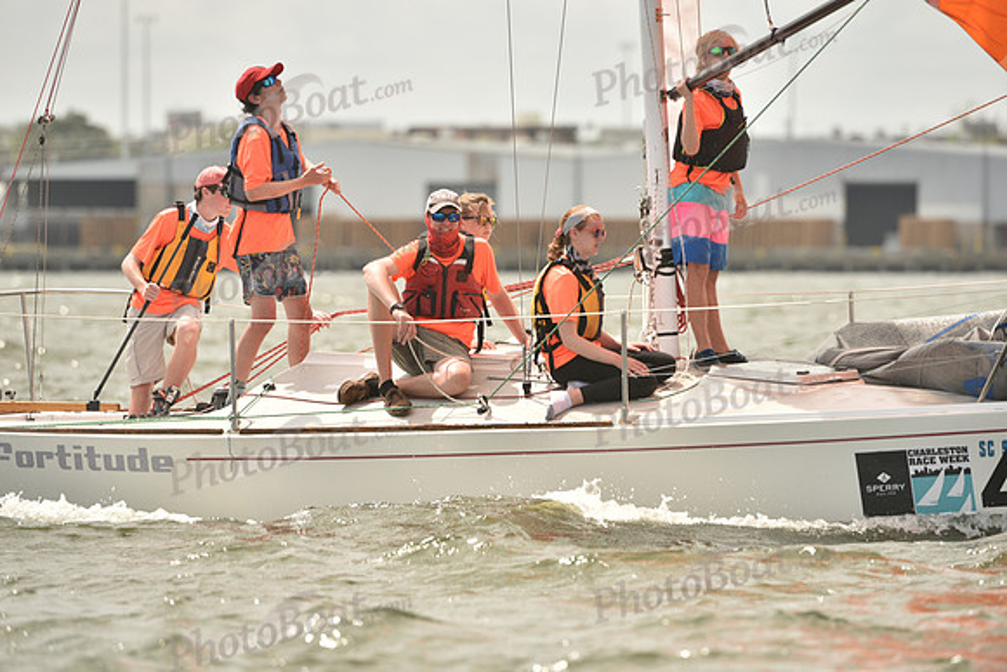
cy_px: 336
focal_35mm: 400
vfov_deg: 3.4
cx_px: 504
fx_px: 11191
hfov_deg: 5.2
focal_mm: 400
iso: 320
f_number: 5.6
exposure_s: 1/1250
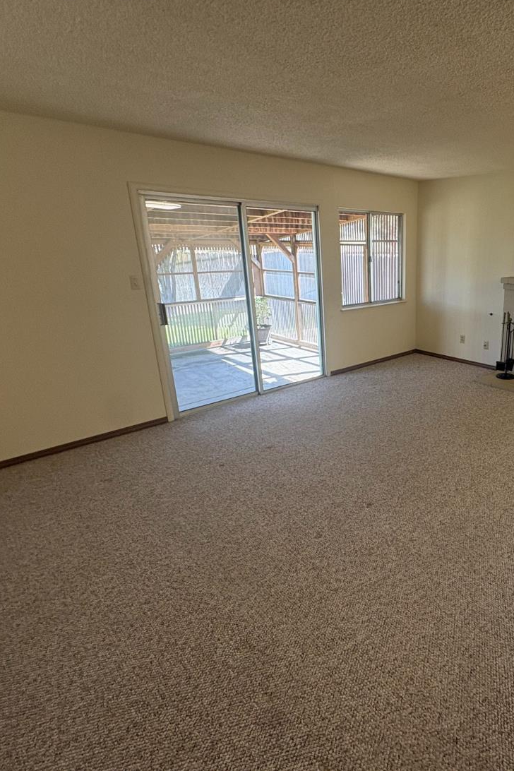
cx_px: 401
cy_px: 375
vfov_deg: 84.0
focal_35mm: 20
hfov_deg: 57.9
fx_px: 428
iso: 200
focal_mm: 2.22
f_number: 2.2
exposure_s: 1/99
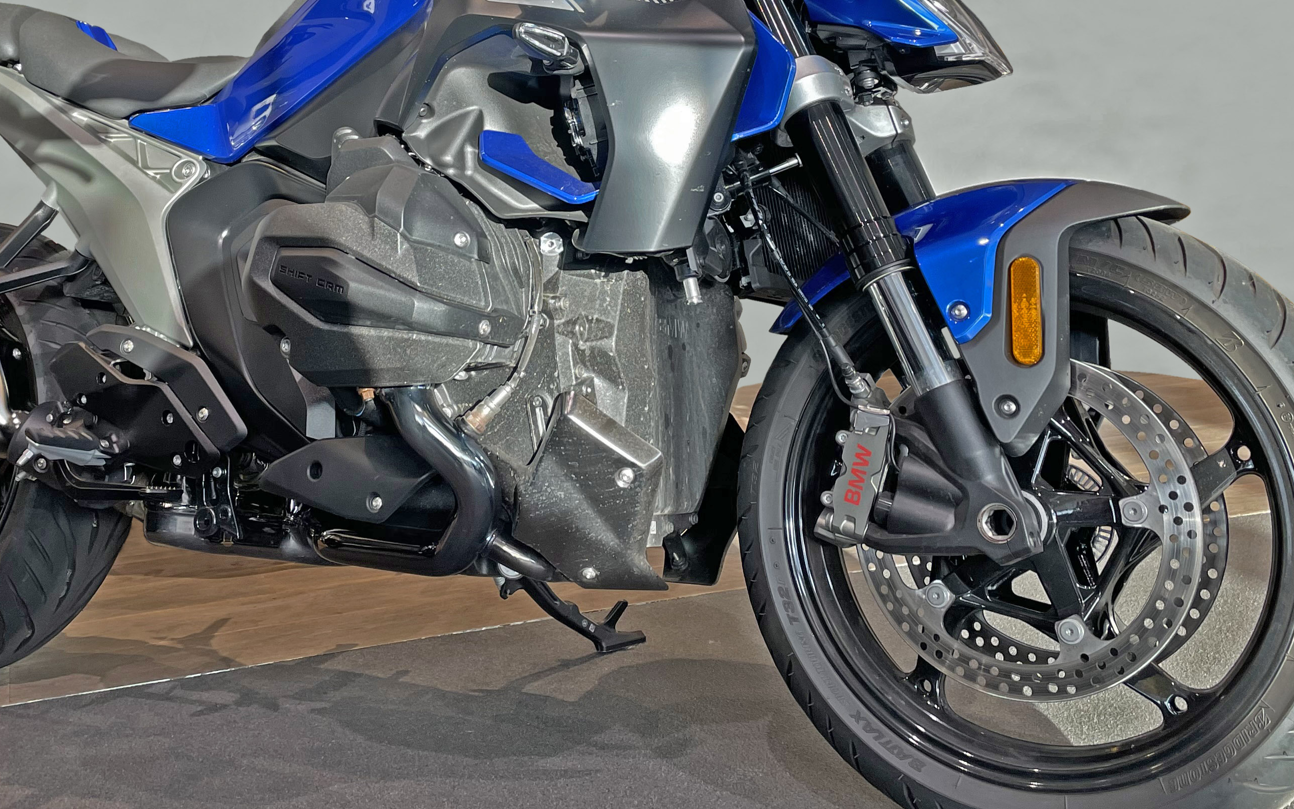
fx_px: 1516
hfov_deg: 46.1
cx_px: 562
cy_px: 212
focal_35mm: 43
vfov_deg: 29.4
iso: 80
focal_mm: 4.2
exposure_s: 1/100
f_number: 1.6
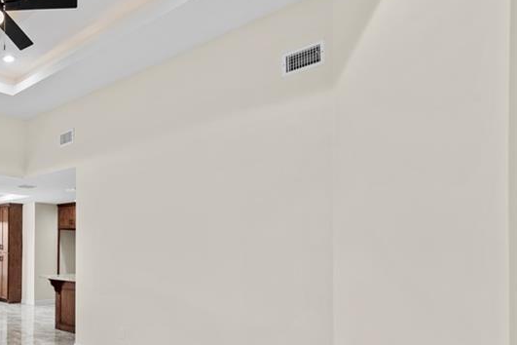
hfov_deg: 55.1
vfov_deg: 46.8
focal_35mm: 27
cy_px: 242
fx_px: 388
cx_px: 21
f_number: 8
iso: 100
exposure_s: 1/2.5
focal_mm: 14
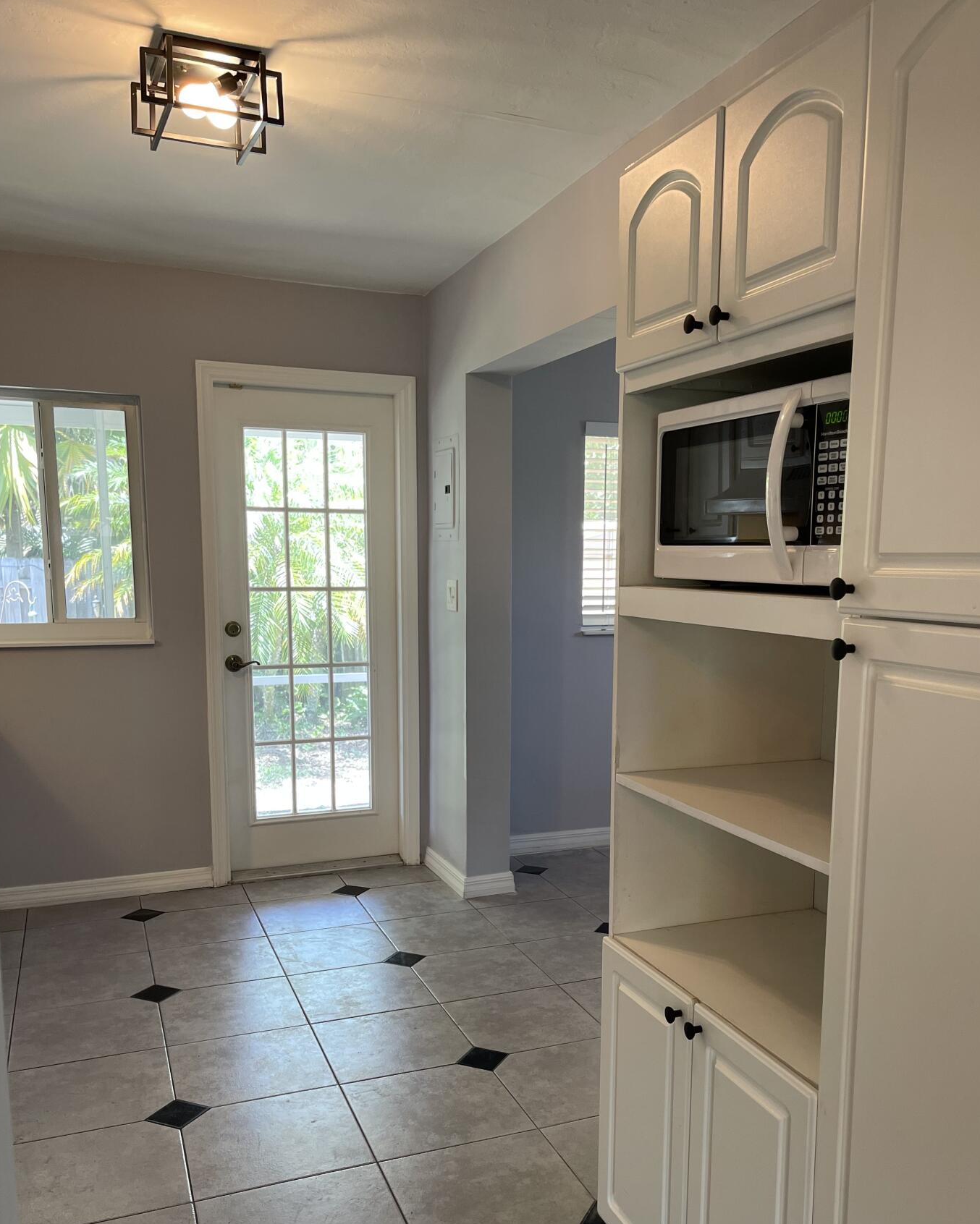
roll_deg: +0.2
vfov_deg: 58.5
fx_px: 1087
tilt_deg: -8.4
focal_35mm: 30
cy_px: 712
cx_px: 536
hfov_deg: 48.4
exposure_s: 1/60
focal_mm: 5.1
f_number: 1.6
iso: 100
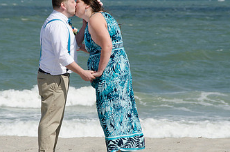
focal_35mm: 445
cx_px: 70
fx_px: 2838
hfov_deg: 4.6
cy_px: 73
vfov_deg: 3.1
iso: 100
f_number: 11
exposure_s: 1/250
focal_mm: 170
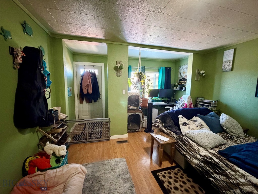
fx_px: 104
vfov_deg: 85.7
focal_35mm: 14
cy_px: 97
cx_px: 129
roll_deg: -0.5
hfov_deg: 102.1
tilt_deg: -6.9
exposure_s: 1/40
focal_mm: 2.22
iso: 1000
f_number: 2.2
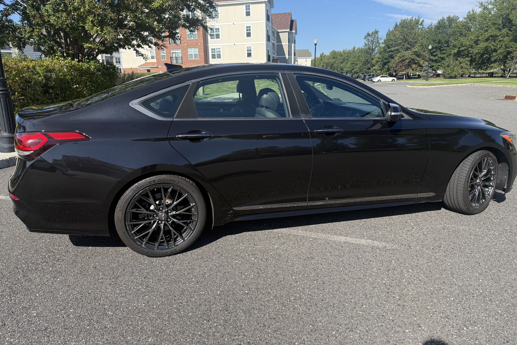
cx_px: 259
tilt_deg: -12.5
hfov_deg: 71.5
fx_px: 359
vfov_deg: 51.3
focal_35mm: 25
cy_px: 171
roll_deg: +1.5
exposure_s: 1/3425
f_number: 1.78
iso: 100
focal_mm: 6.76
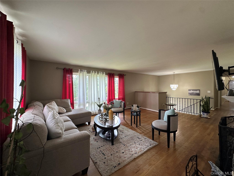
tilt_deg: +0.2
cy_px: 88
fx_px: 95
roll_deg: -0.7
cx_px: 117
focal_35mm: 14
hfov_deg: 102.1
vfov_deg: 85.7
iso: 160
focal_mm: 2.22
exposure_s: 1/120
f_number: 2.2
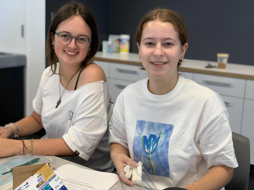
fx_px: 382
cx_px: 127
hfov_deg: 36.8
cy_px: 95
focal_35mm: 52
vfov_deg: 28.0
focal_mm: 6
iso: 100
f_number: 2.4
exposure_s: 1/60
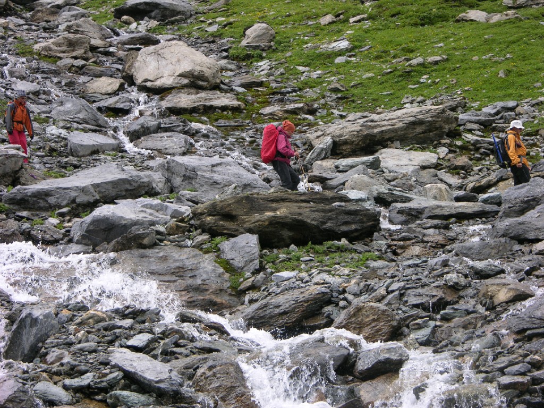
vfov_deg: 14.8
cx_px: 272
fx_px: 1572
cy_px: 204
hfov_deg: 19.6
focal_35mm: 100
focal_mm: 25.4
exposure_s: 1/164
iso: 50
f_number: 3.6
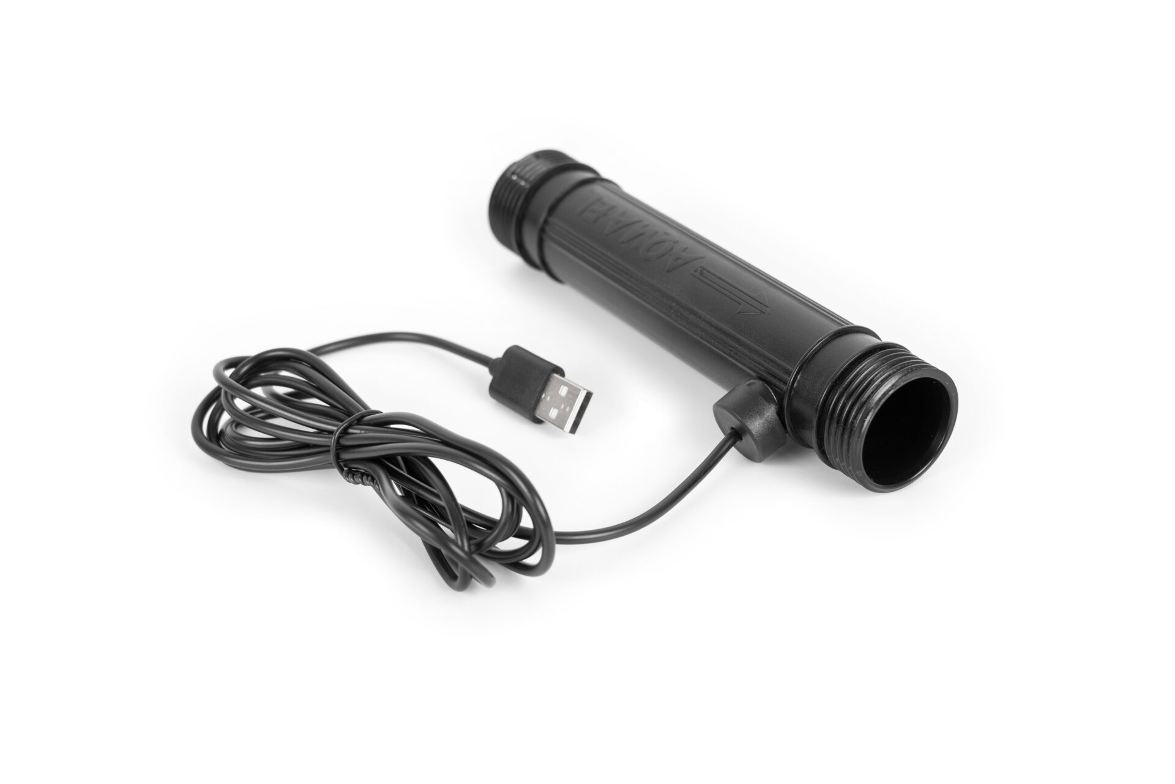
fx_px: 1958
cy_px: 392
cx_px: 588
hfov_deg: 33.4
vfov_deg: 22.6
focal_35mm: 60
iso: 100
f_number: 8
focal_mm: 60
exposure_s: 1/10
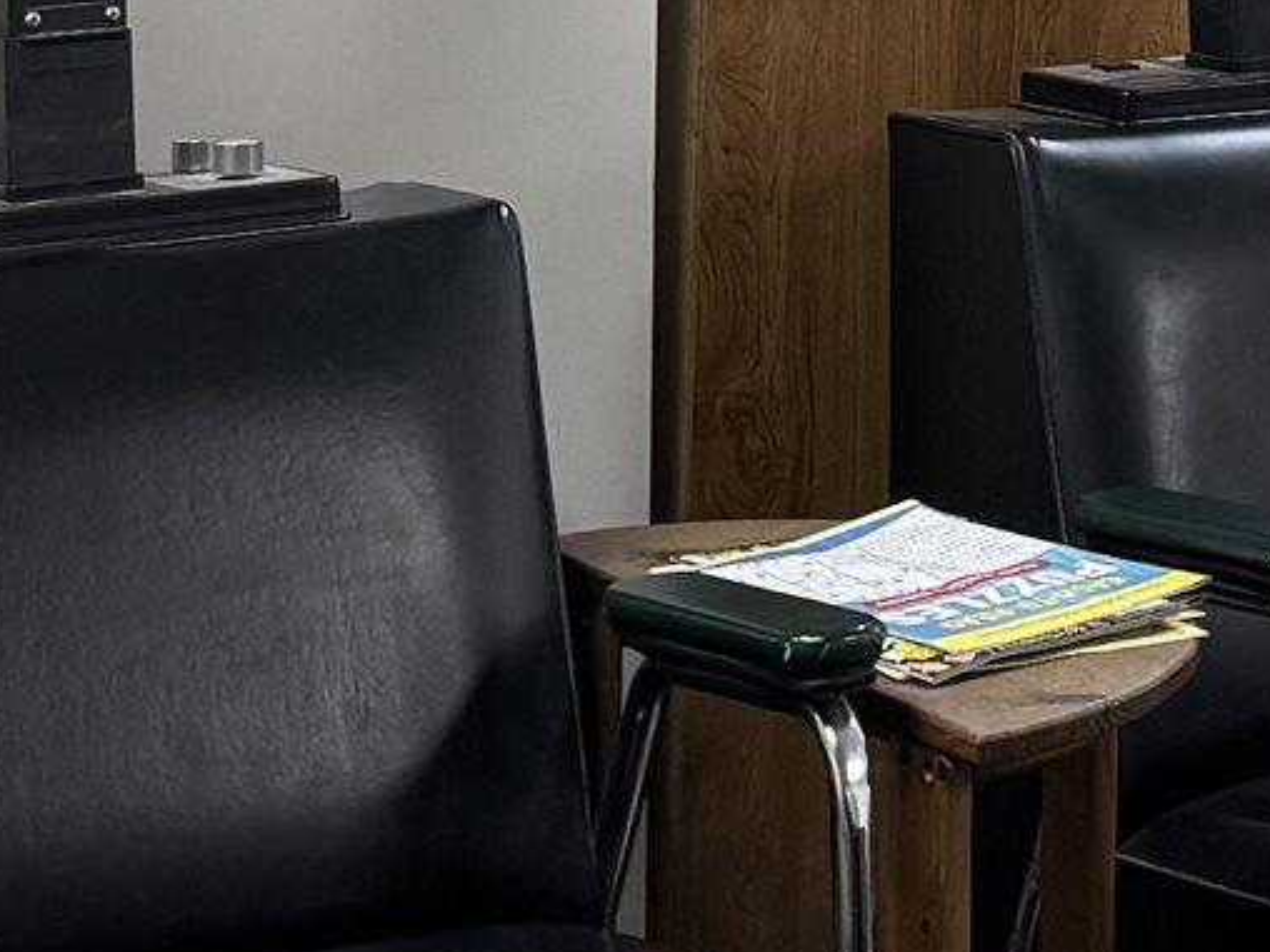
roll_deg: -0.4
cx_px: 1342
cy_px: -969
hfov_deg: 13.4
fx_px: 5320
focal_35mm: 145
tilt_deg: +1.8
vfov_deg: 9.5
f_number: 1.78
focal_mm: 6.76
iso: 160
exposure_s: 1/120
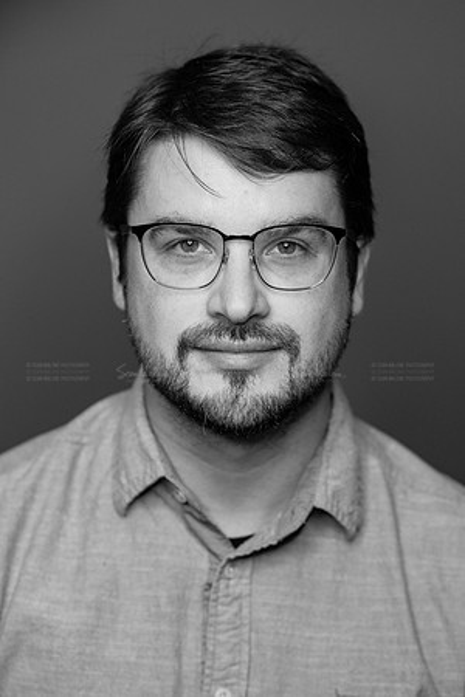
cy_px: 348
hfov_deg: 16.1
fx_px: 1647
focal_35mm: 85
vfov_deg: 23.9
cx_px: 232
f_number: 3.5
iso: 2000
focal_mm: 85
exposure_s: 1/320
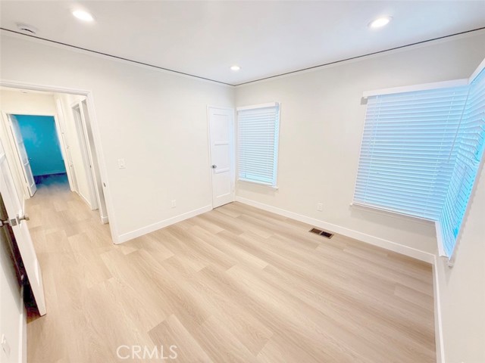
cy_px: 182
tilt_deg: -12.6
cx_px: 242
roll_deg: -0.4
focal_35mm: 14
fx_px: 196
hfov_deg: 102.1
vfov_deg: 85.7
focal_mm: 2.22
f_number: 2.2
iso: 320
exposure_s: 1/99
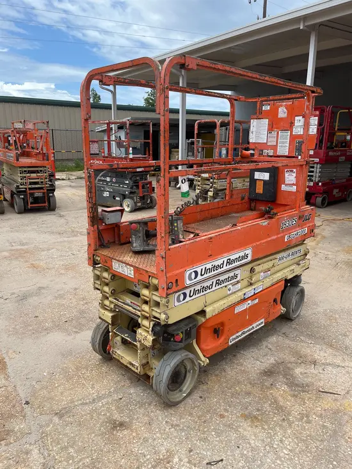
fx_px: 352
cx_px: 176
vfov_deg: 67.3
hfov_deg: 53.1
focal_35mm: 26
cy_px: 234
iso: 50
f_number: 1.6
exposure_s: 1/2571
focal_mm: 5.1
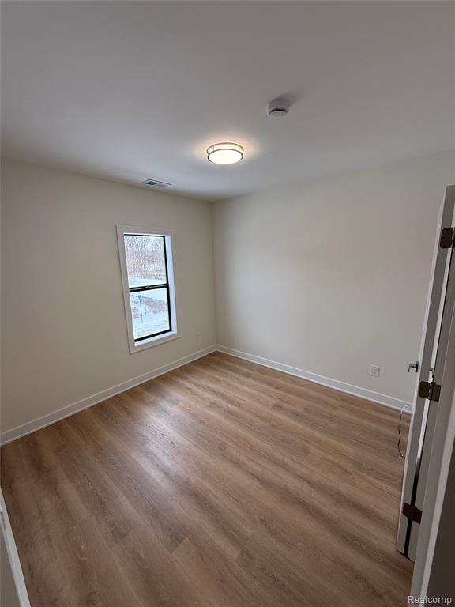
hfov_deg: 85.7
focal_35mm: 14
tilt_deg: -8.8
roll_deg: +0.5
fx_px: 245
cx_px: 228
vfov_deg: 102.1
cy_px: 304
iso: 64
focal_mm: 2.22
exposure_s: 1/130
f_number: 2.2
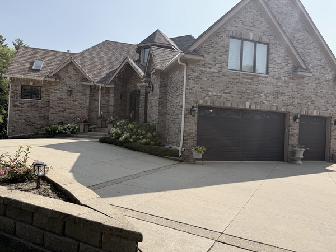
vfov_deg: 56.8
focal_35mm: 24
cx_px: 168
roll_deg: -2.3
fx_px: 233
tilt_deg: +1.4
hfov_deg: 71.6
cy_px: 126
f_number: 1.78
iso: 100
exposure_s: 1/4405
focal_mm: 6.76
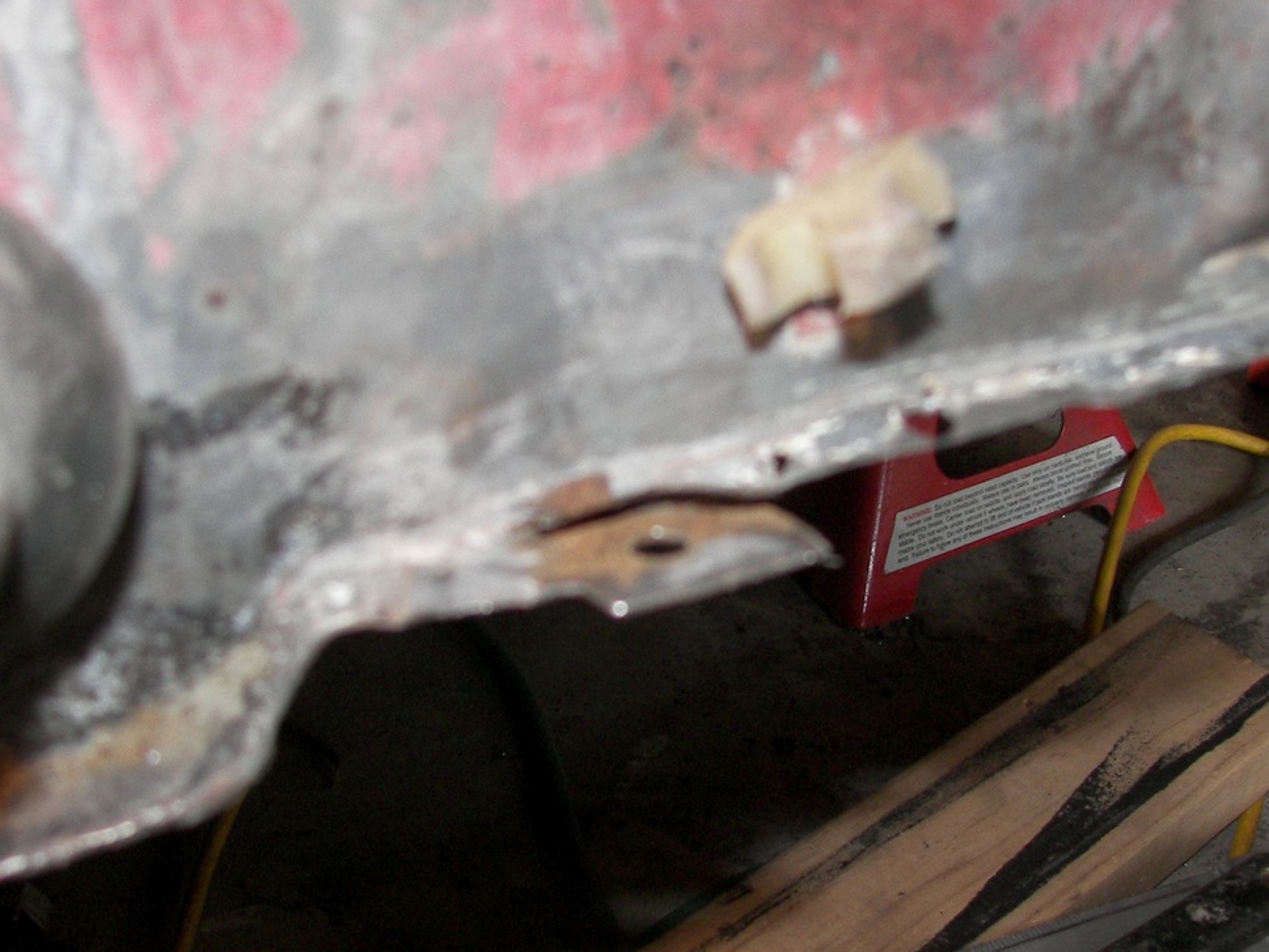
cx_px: 673
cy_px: 558
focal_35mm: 52
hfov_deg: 36.8
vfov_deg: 28.0
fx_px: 1907
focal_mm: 6
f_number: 2.8
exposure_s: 1/30
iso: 100
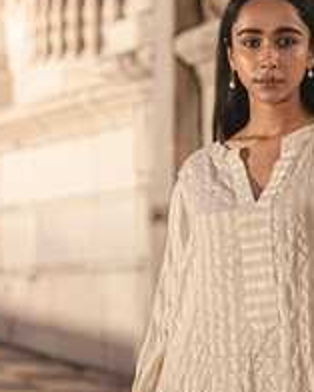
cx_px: 258
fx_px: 1021
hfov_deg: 17.3
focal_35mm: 88
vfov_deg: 20.4
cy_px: 467
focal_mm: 35
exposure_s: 1/60
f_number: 1.4
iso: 2000
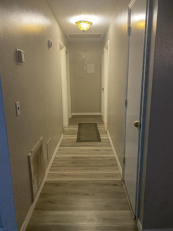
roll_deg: -0.1
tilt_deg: -11.8
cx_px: 86
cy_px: 116
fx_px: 173
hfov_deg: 53.1
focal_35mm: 26
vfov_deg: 67.3
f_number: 1.8
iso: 320
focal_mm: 4.25
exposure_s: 1/40
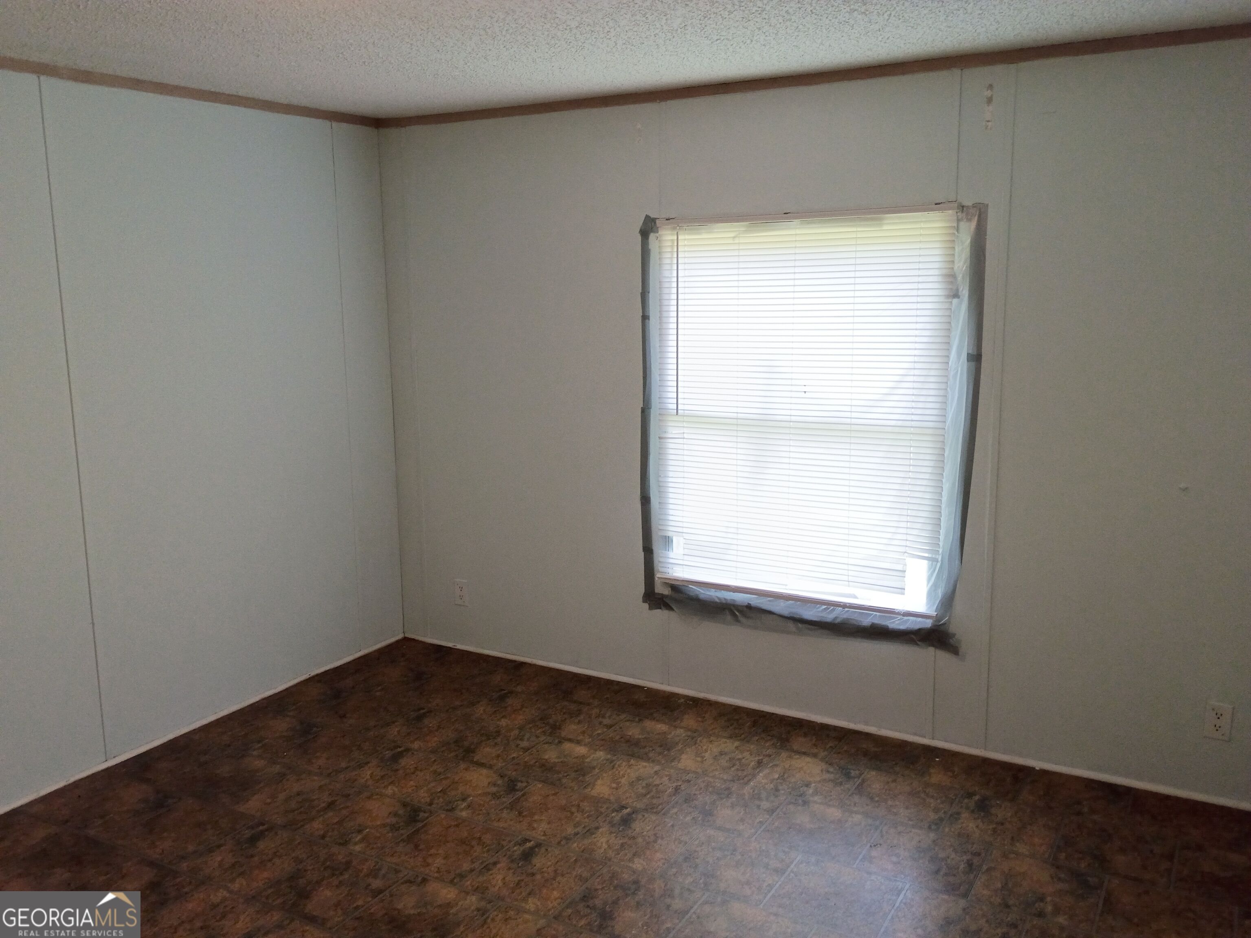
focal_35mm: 29
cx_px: 626
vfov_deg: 48.2
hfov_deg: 61.7
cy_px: 469
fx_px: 1048
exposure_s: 1/60
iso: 192
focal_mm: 4.27
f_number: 1.8
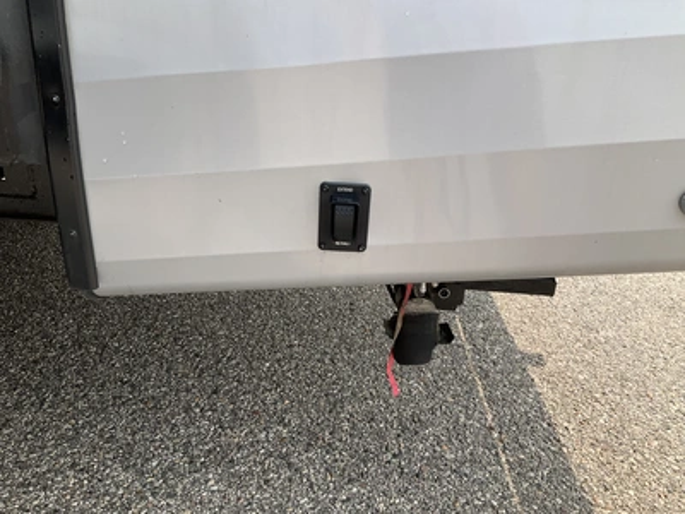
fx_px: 574
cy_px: 257
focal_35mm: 29
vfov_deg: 48.2
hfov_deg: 61.7
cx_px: 342
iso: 25
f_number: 1.8
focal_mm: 3
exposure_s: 1/739
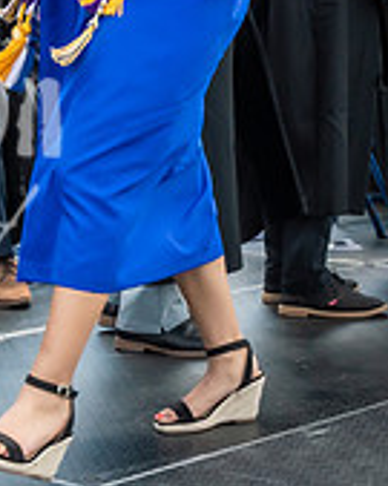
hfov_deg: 13.6
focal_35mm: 113
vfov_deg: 16.6
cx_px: 196
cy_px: -3
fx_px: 1623
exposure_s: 1/320
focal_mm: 17
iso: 200
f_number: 7.1
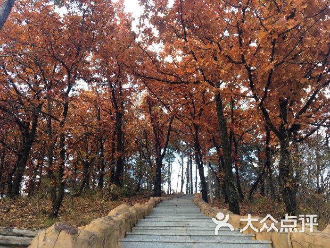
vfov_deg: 48.2
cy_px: 124
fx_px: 276
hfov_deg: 61.7
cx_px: 165
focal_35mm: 29
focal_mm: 4.15
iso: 25
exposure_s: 1/50
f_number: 2.2
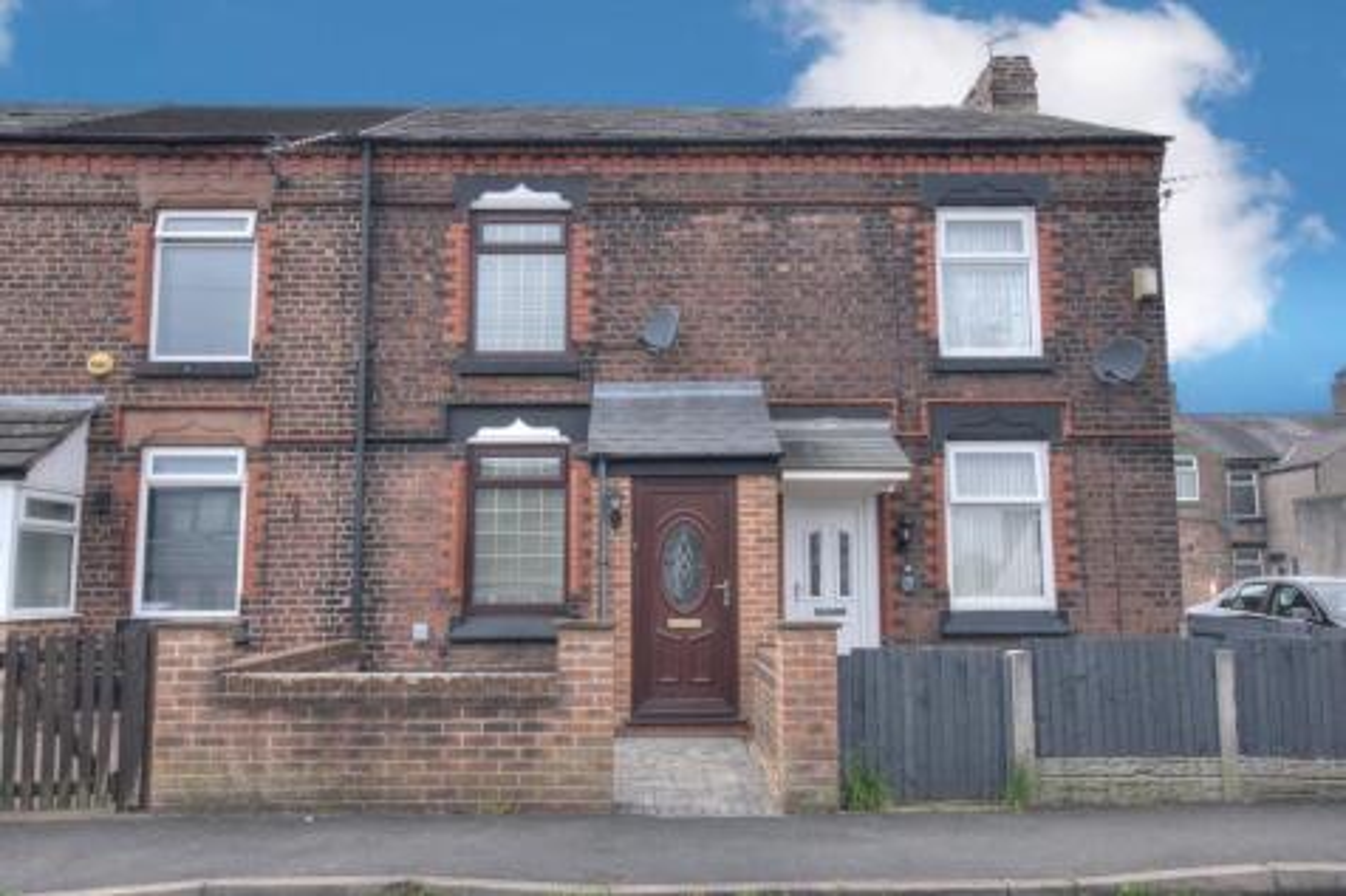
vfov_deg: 43.6
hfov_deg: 61.9
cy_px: 448
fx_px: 1121
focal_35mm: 30
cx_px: 673
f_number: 8
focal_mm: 20
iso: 400
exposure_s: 1/400
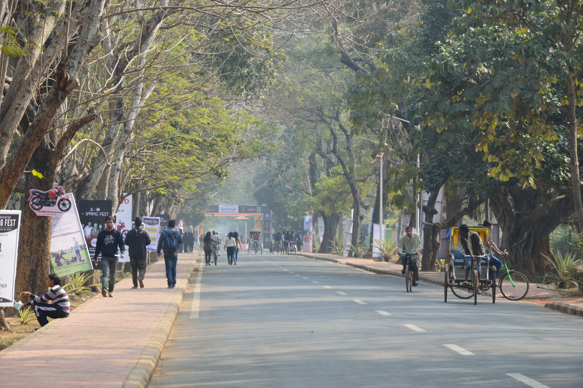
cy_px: 194
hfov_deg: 13.1
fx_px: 2548
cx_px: 292
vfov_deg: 8.7
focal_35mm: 158
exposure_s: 1/200
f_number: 10
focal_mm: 105
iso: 400
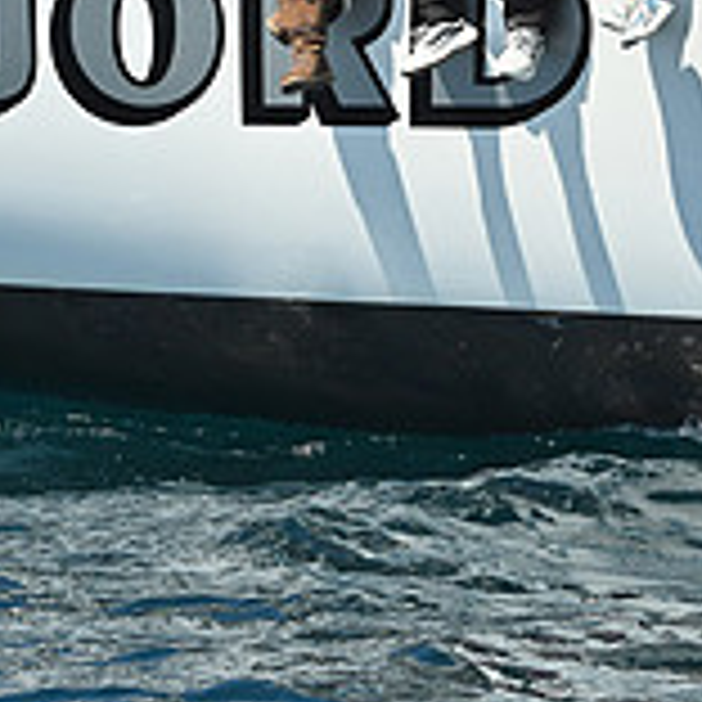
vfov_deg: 7.9
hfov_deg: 7.9
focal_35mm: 221
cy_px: -119
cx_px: 356
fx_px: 5071
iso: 320
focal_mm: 70
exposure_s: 1/1000
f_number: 8
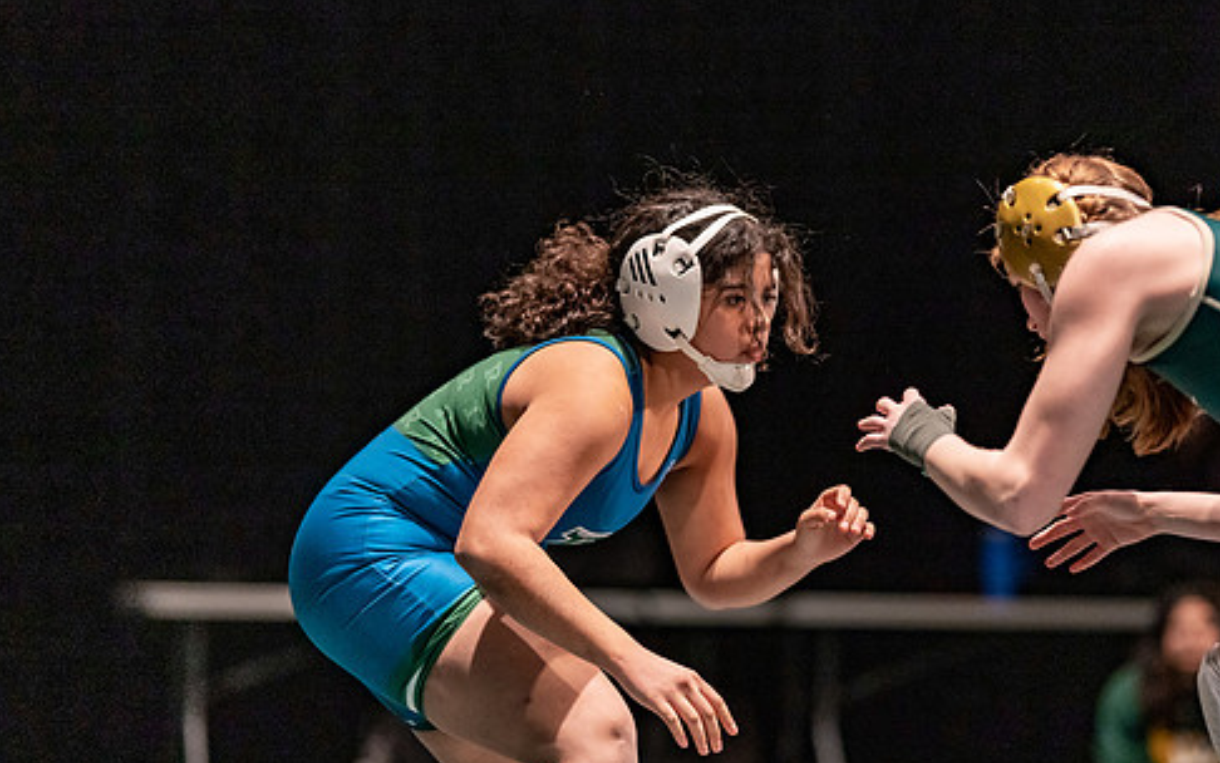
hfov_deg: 11.9
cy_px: 412
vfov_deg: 7.5
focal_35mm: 176
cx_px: 715
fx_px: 5853
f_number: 1.8
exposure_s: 1/1000
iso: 2500
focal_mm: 135
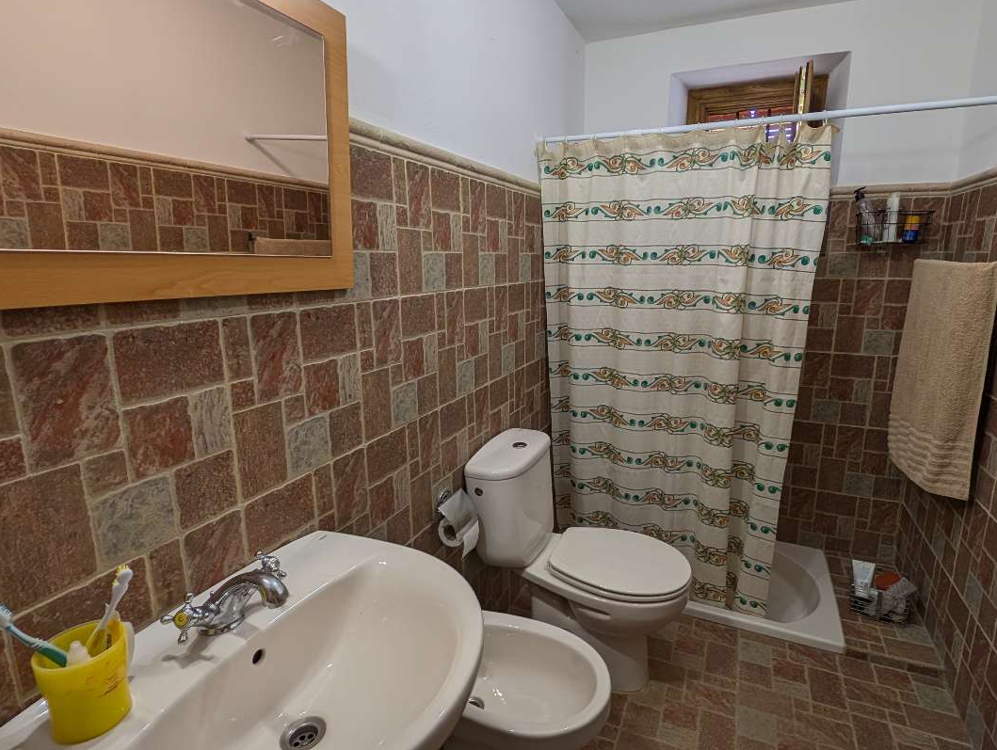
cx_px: 528
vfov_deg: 74.8
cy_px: 364
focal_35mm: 17
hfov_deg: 90.9
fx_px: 490
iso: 83
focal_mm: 2.23
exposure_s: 1/100
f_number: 1.95
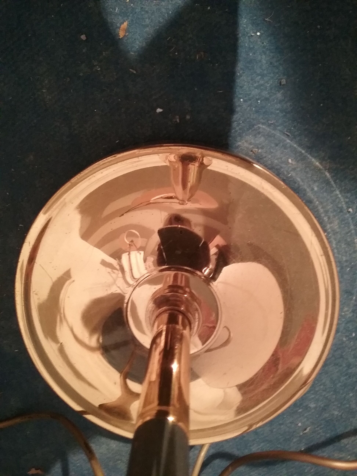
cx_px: 178
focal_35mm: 31
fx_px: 426
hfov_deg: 45.4
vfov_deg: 58.4
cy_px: 238
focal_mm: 3.3
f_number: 2.2
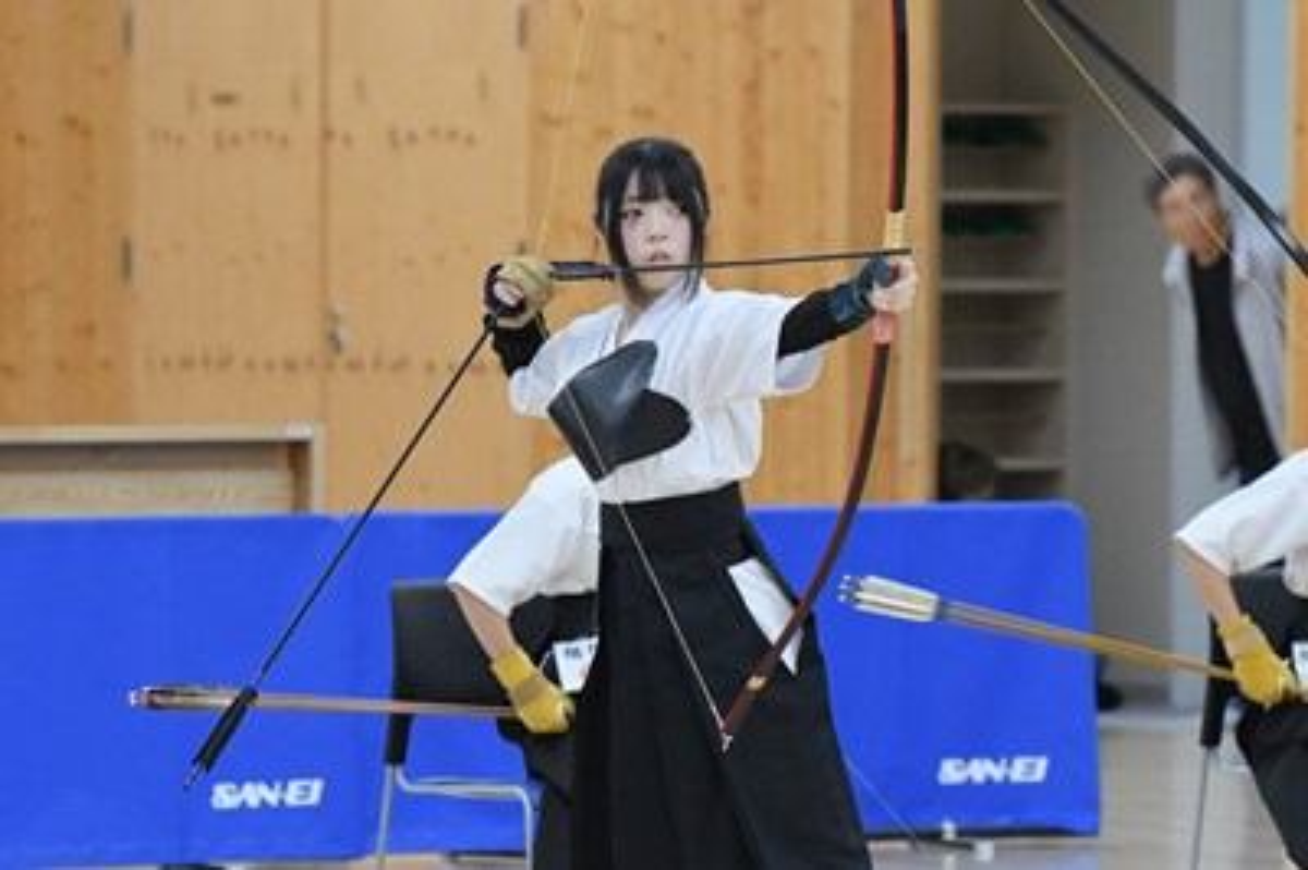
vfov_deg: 3.4
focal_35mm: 400
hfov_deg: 5.2
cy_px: 435
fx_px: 14521
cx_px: 654
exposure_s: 1/400
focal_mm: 200
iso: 6400
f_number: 5.6
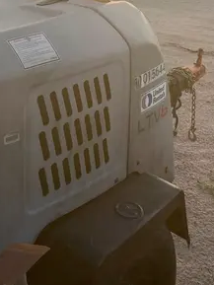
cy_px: -17
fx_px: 544
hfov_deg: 21.9
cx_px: 34
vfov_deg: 27.3
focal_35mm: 66
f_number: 1.8
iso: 25
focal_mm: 4.25
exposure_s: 1/362
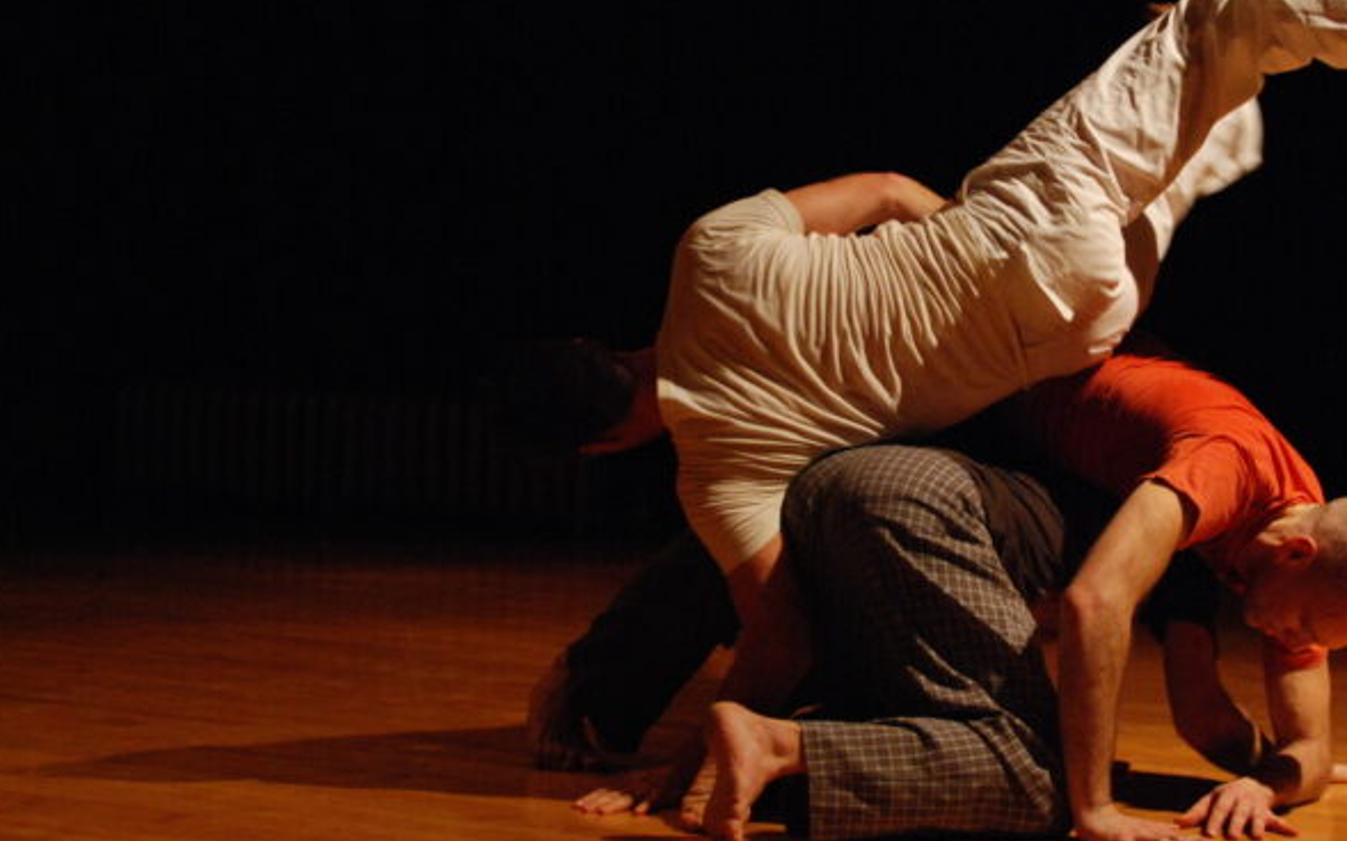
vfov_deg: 18.1
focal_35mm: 72
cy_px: 346
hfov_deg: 28.3
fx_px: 2639
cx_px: 990
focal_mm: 27
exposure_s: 1/30
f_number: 4.8
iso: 1250
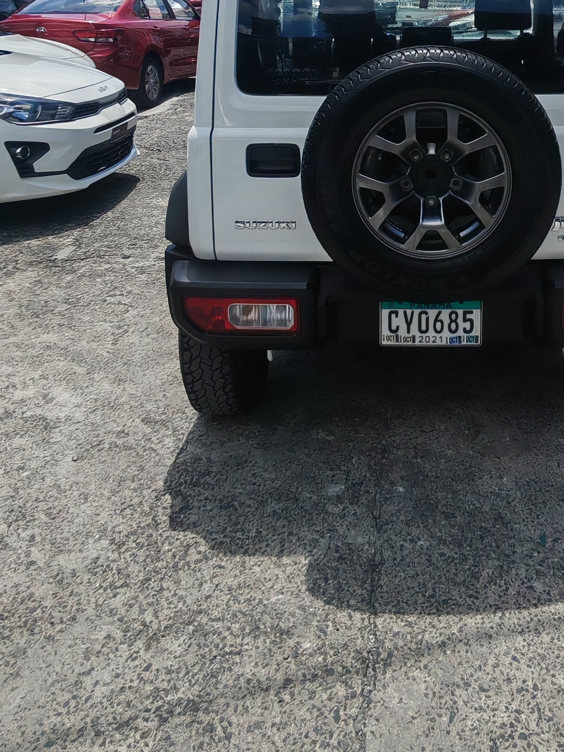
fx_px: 804
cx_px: 419
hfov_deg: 37.7
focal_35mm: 37
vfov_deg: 46.2
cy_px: 104
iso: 50
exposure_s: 1/1500
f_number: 2.2
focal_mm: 1.96
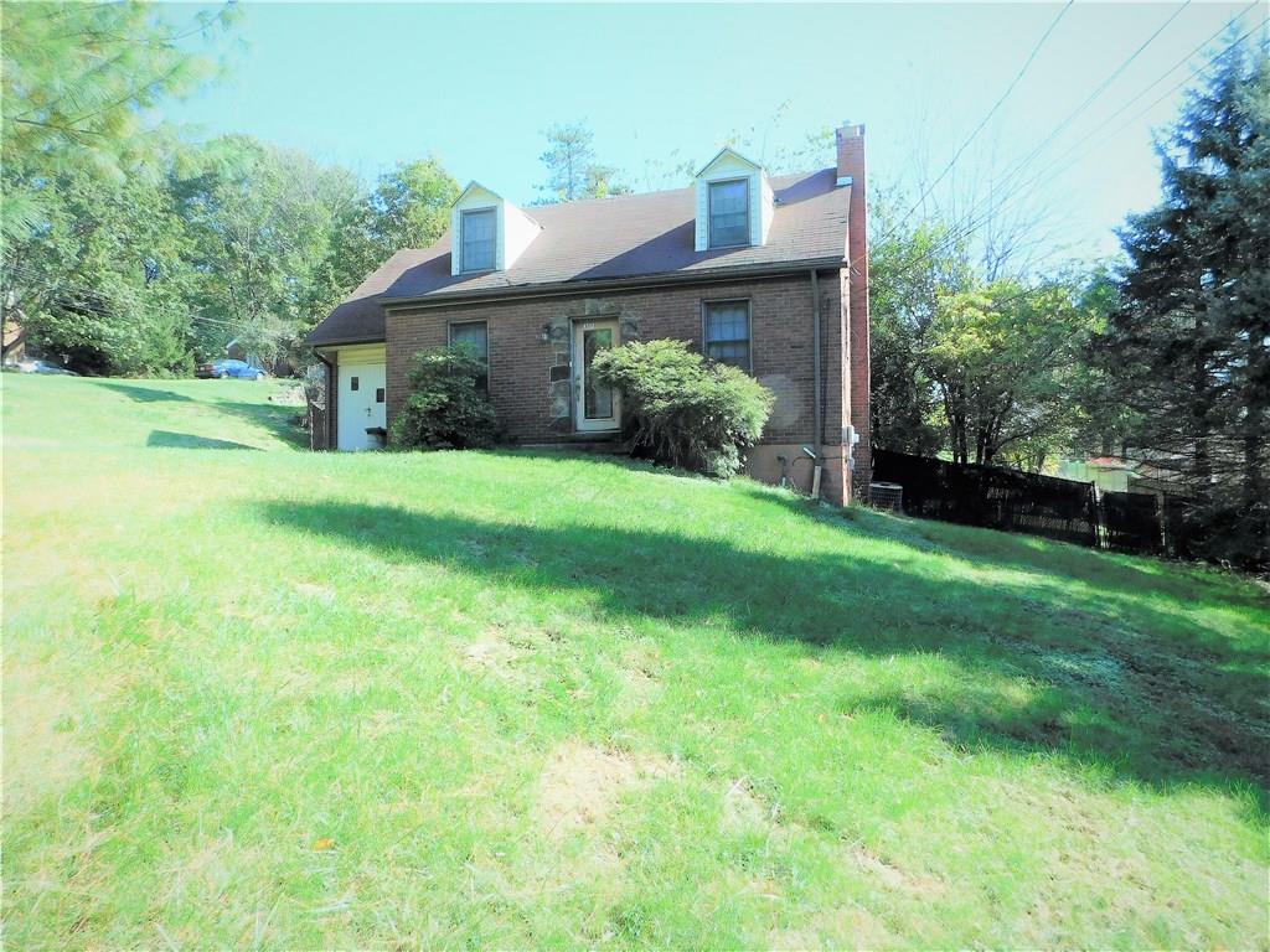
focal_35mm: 23
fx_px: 844
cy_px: 476
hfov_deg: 73.9
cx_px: 635
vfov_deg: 58.9
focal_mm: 4
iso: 125
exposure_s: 1/640
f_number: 3
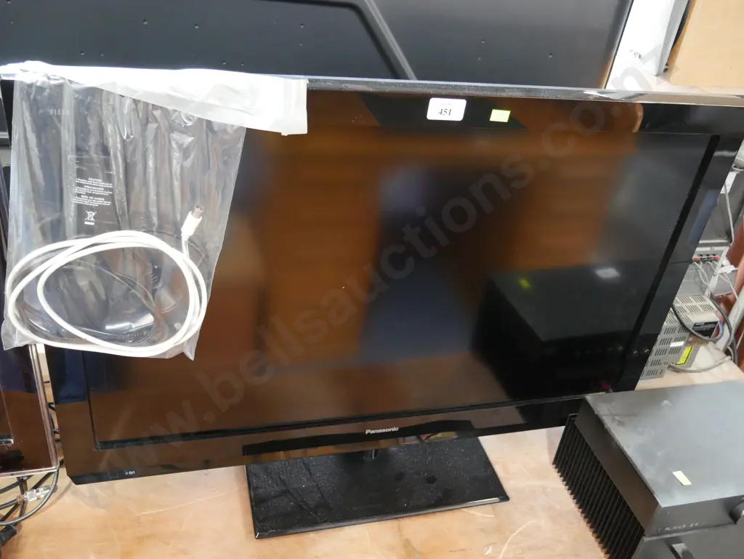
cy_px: 280
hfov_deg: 59.9
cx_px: 372
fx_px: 645
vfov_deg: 46.8
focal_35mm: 30
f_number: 3.6
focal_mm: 15
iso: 3200
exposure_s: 1/50
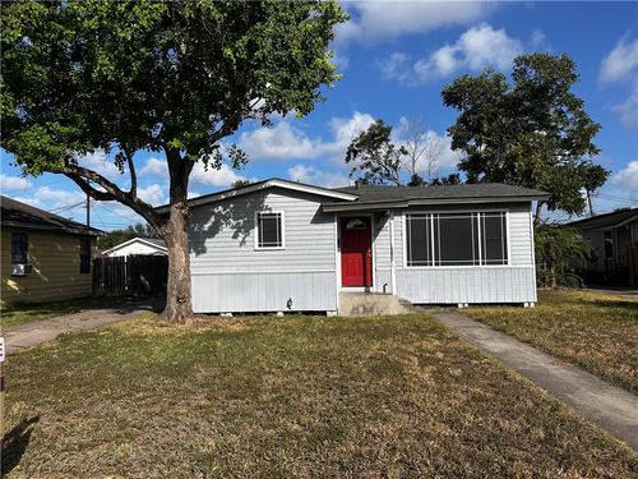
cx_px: 319
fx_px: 442
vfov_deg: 56.8
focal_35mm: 24
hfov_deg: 71.6
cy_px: 240
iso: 80
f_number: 1.78
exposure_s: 1/6211
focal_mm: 6.86
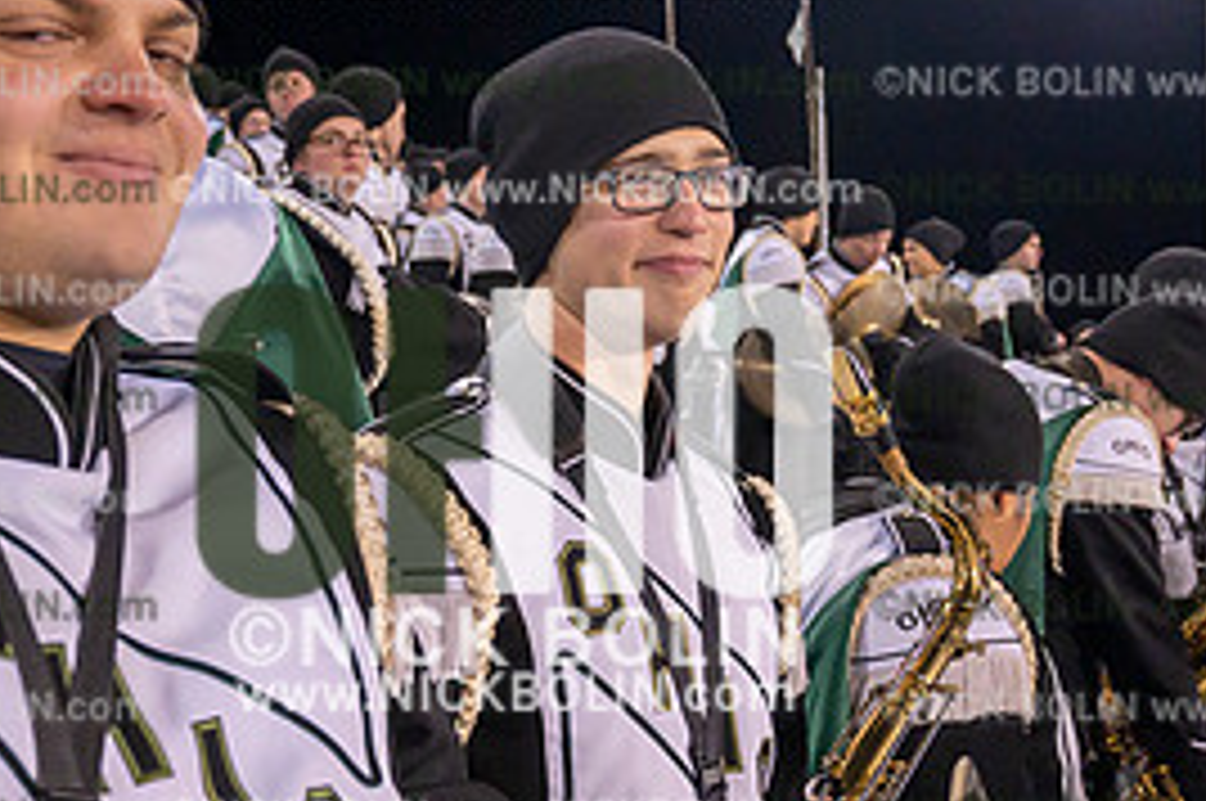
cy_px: 500
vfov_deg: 25.8
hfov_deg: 38.1
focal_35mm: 52
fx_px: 1740
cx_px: 513
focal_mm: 24
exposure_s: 1/640
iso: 5000
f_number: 4.5
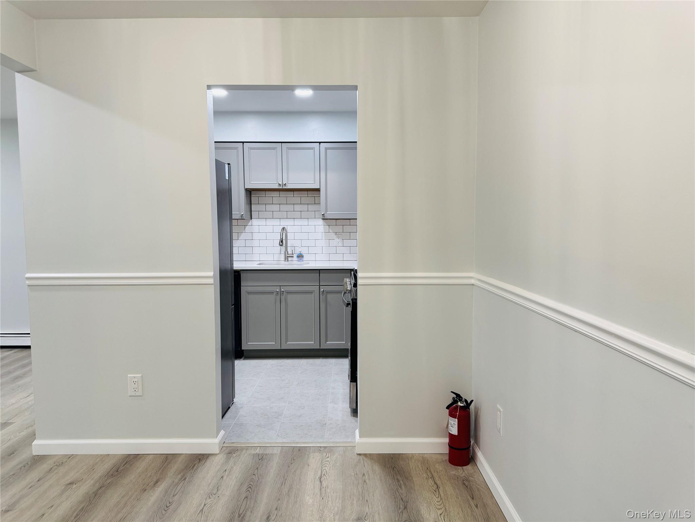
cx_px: 348
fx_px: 482
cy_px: 261
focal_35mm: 24
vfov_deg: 56.8
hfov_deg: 71.6
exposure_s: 1/120
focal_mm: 6.76
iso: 200
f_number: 1.78
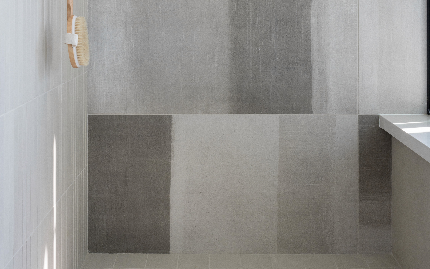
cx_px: 217
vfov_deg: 24.3
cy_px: 8
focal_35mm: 51
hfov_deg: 39.6
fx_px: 598
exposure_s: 1/10
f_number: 9
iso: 400
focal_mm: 33
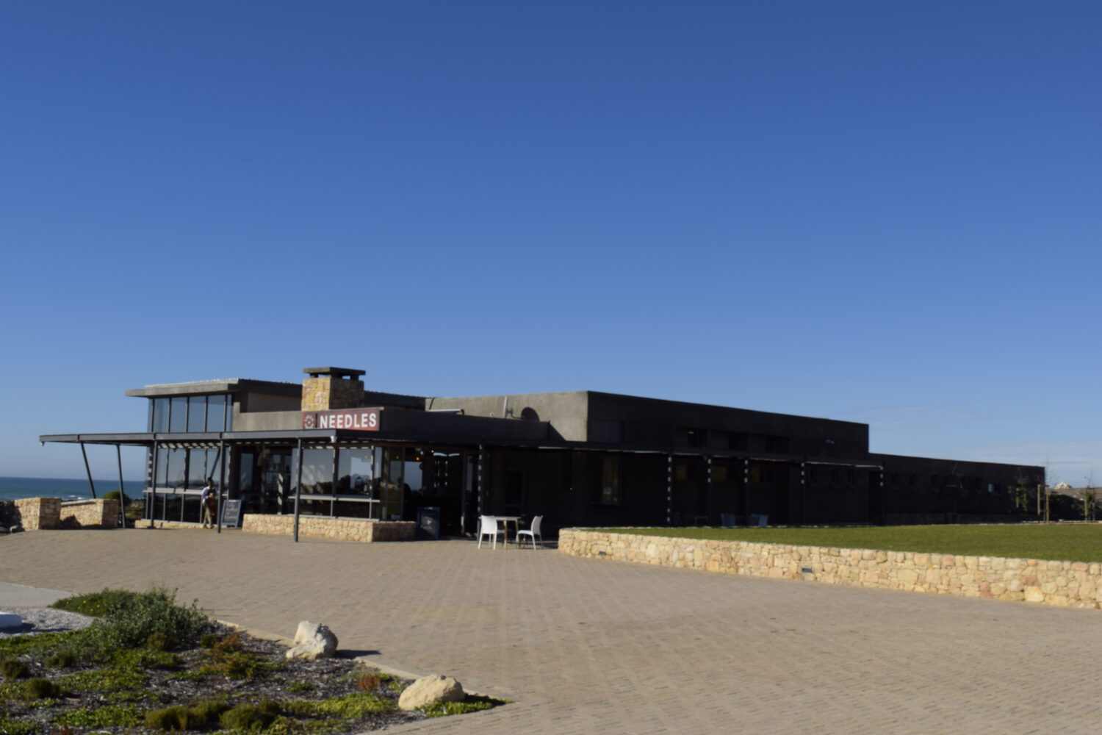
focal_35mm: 40
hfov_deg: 47.9
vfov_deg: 33.0
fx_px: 1240
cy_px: 368
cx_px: 551
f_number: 13
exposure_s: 1/640
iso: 200
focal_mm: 27
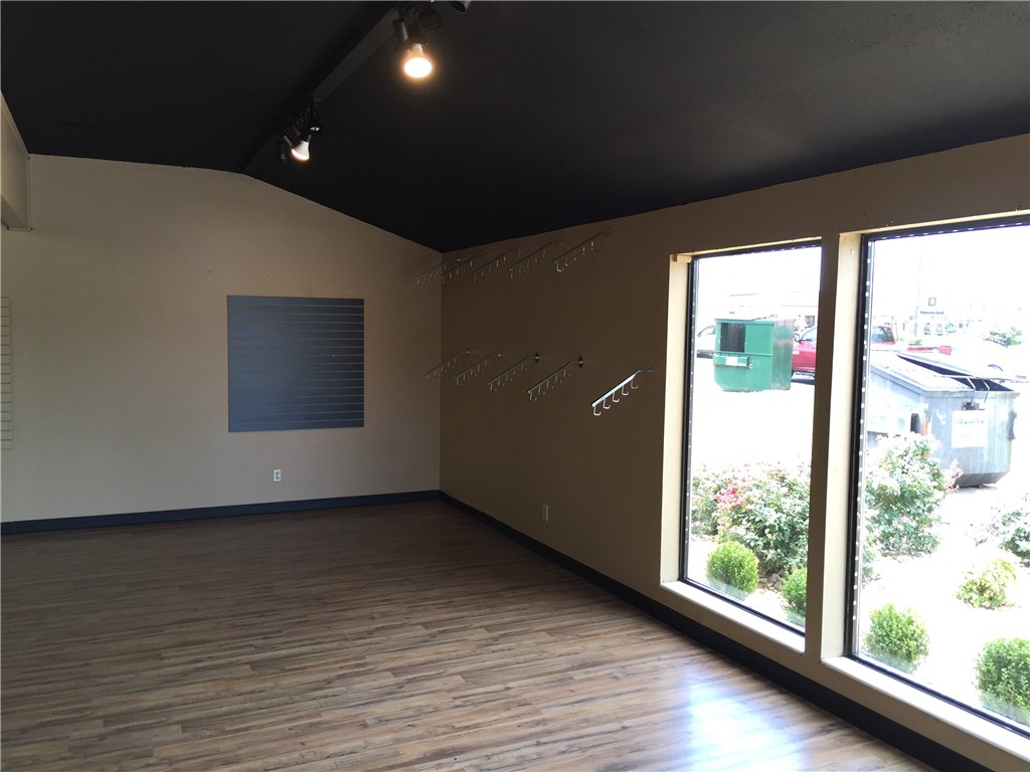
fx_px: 863
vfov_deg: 48.2
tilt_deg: -4.4
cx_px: 515
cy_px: 386
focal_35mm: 29
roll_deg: -2.9
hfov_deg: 61.7
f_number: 2.2
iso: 40
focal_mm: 4.15
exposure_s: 1/60
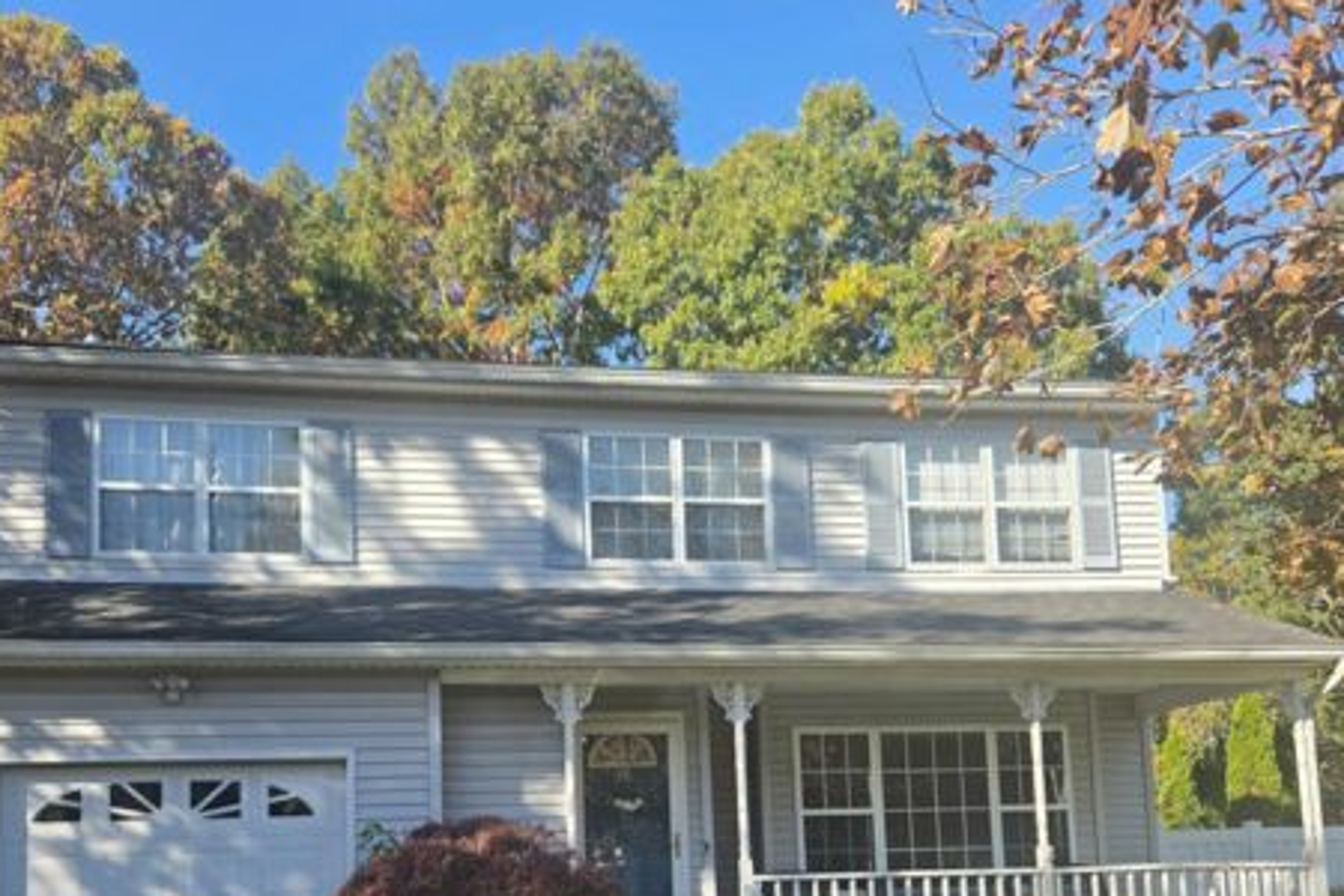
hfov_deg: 55.7
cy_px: 693
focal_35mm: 34
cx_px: 609
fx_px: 1269
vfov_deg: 37.7
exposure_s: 1/2000
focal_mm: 5.4
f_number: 1.8
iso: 80
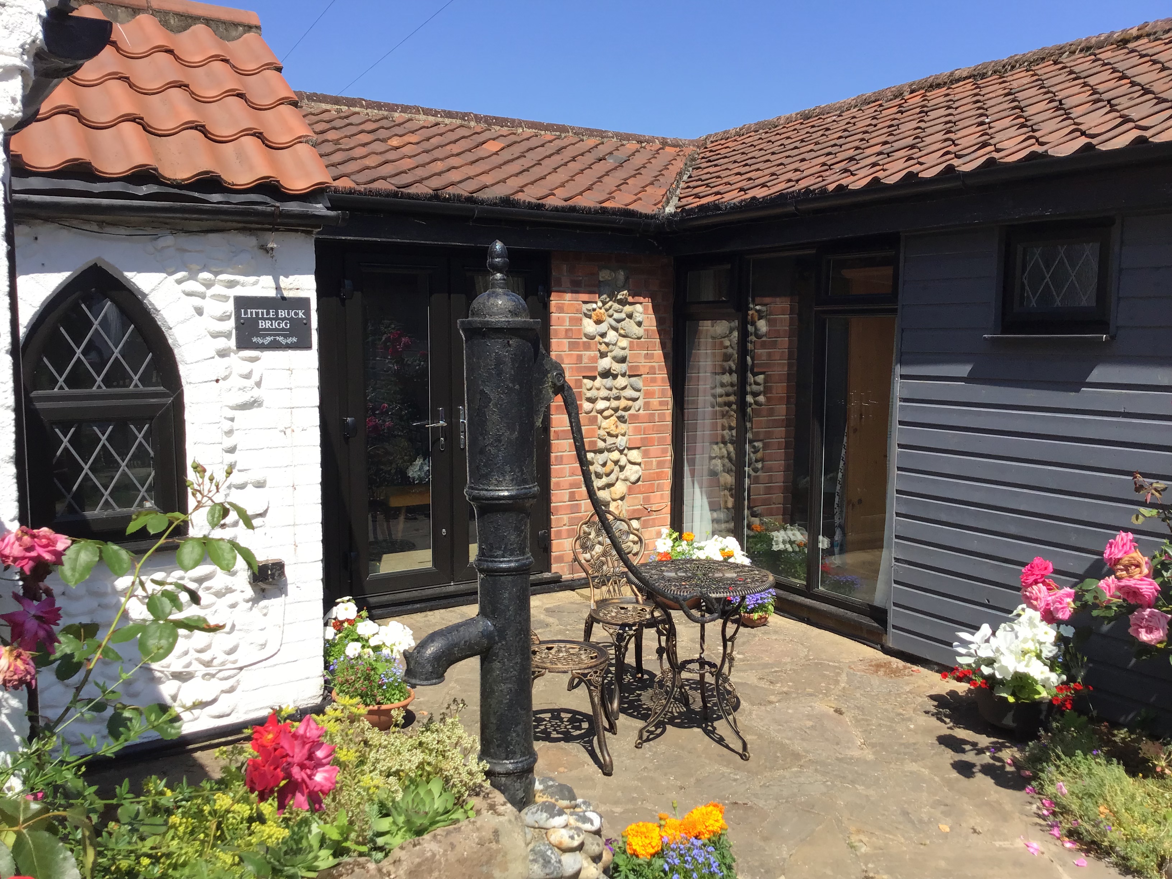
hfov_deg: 58.4
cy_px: 440
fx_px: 1050
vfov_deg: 45.4
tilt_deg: -9.0
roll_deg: +0.2
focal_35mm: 31
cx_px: 586
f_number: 2.4
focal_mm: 3.3
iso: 25
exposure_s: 1/970
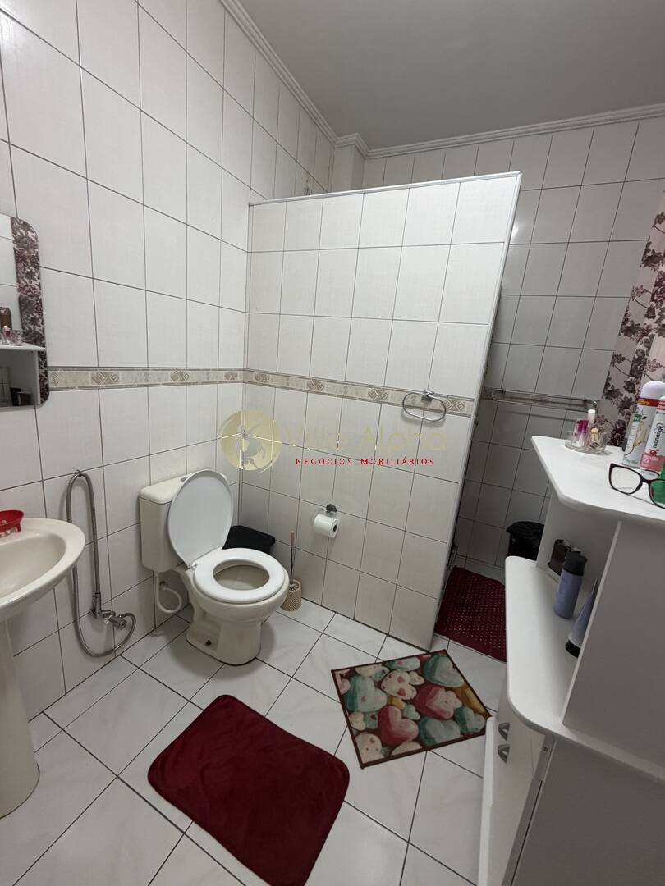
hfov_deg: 85.7
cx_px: 332
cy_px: 443
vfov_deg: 102.1
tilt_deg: -14.3
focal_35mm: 14
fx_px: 359
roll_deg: -5.5
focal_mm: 2.22
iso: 200
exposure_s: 1/60
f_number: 2.2
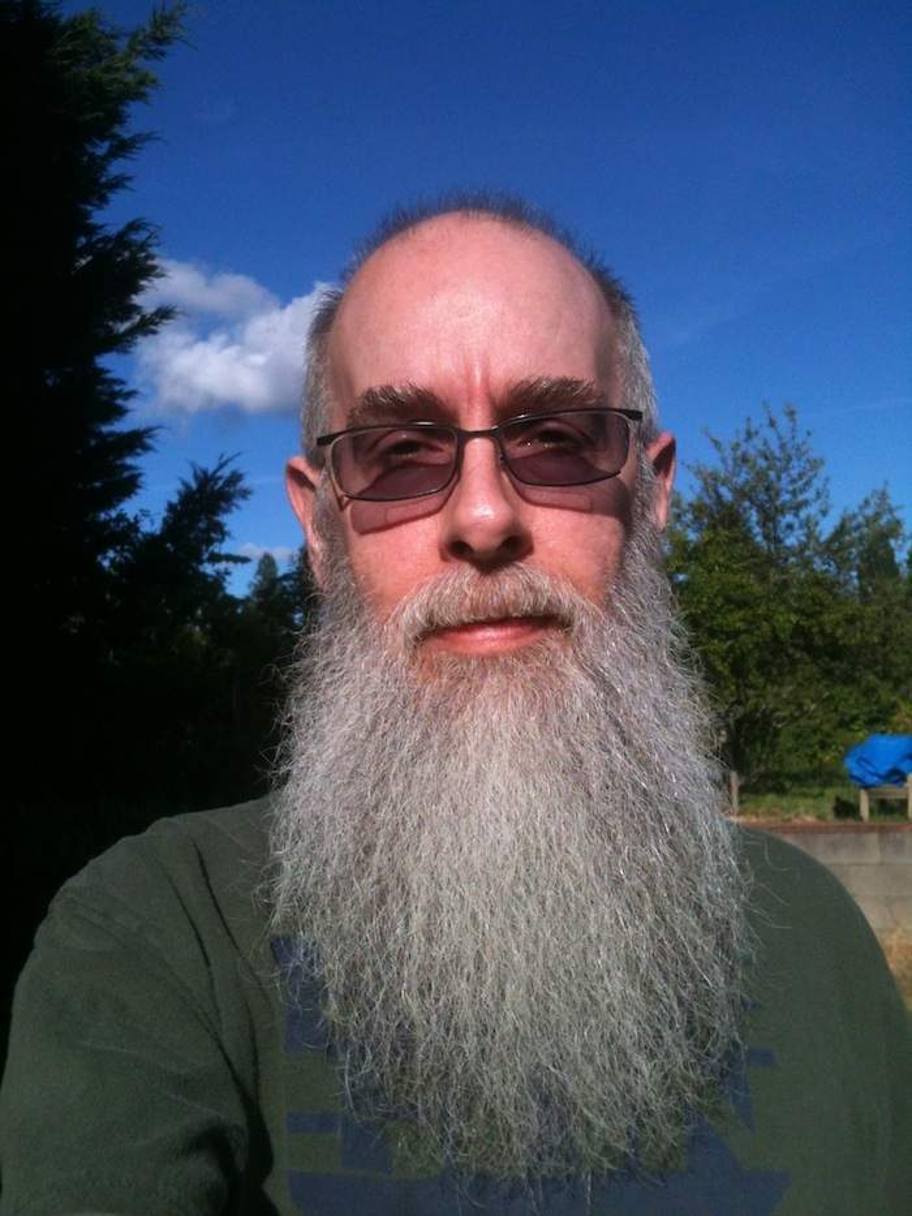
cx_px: 456
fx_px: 1229
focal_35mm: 35
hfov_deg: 40.7
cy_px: 608
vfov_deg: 52.6
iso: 64
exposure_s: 1/2257
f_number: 2.8
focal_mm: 3.85
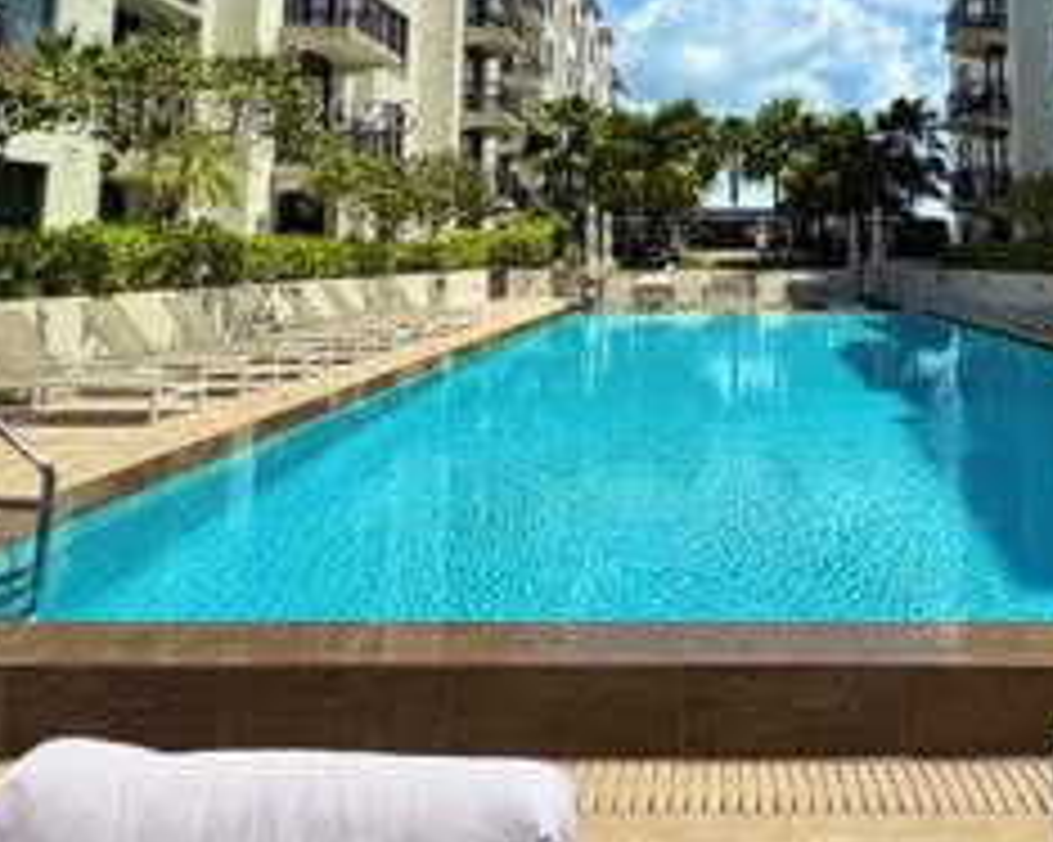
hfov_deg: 58.0
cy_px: 115
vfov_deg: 47.3
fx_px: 872
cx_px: 828
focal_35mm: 28
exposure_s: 1/1125
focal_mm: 2.22
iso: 25
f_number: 2.2
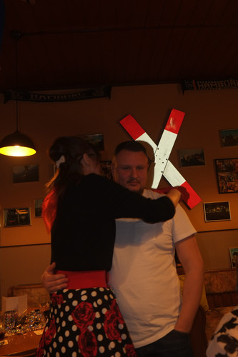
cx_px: 119
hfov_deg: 42.3
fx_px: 308
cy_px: 178
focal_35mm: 31
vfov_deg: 60.3
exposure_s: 1/15
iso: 800
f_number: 3.6
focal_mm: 20.5
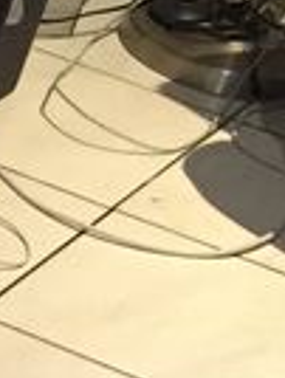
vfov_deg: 8.5
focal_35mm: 216
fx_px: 2364
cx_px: -965
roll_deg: -3.4
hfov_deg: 5.7
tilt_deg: -42.9
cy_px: 832
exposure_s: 1/33
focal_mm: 4.15
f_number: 2.2
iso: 200
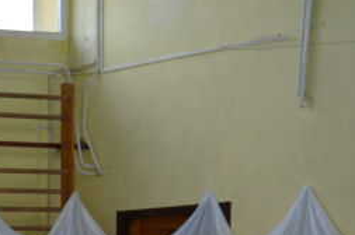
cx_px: -208
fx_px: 1684
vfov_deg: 7.8
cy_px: 371
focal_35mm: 171
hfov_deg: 11.4
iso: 400
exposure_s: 1/125
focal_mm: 32
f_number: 5.6
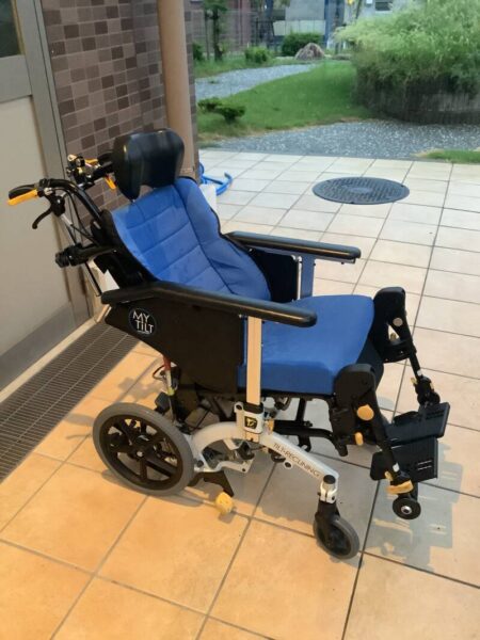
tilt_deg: -30.0
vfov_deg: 58.4
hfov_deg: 45.4
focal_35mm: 31
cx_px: 240
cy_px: 320
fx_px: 573
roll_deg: +1.9
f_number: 2.4
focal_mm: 3.3
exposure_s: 1/40
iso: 400
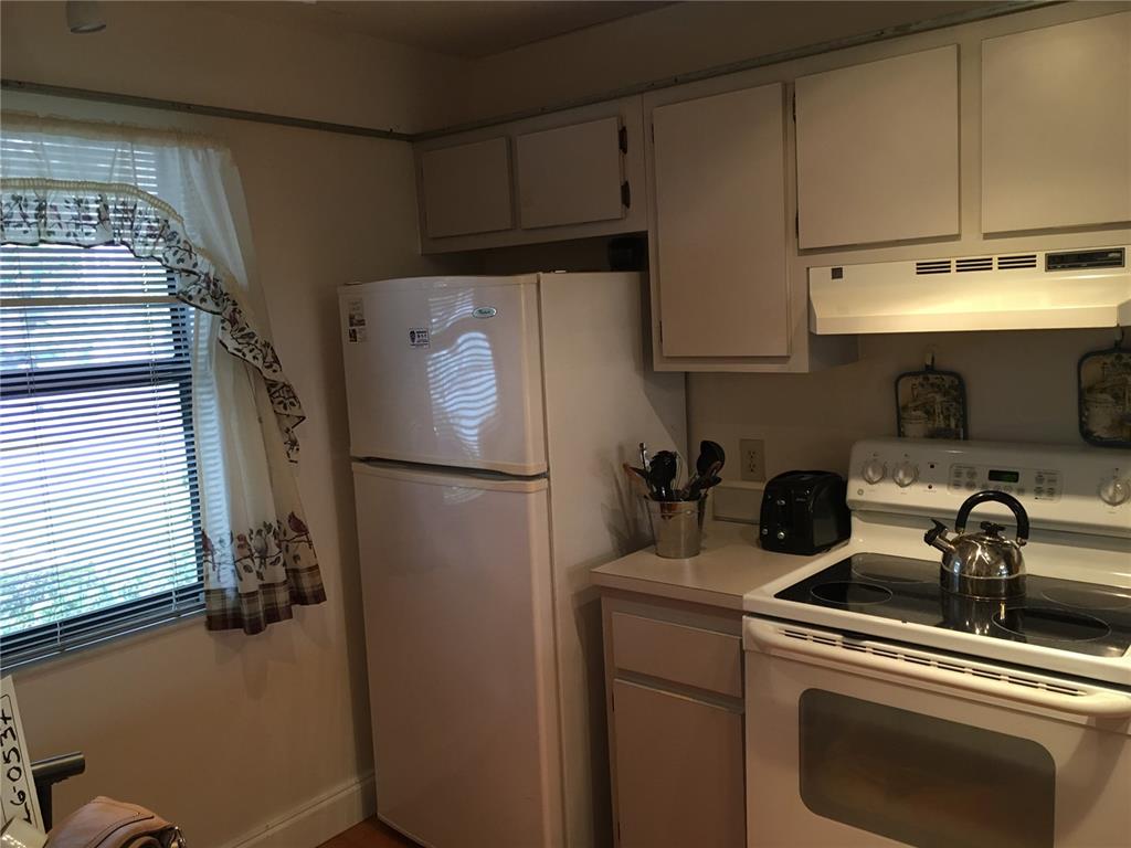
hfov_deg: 61.7
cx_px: 566
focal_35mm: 29
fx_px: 948
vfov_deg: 48.2
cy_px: 424
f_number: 2.2
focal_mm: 4.15
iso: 40
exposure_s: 1/15
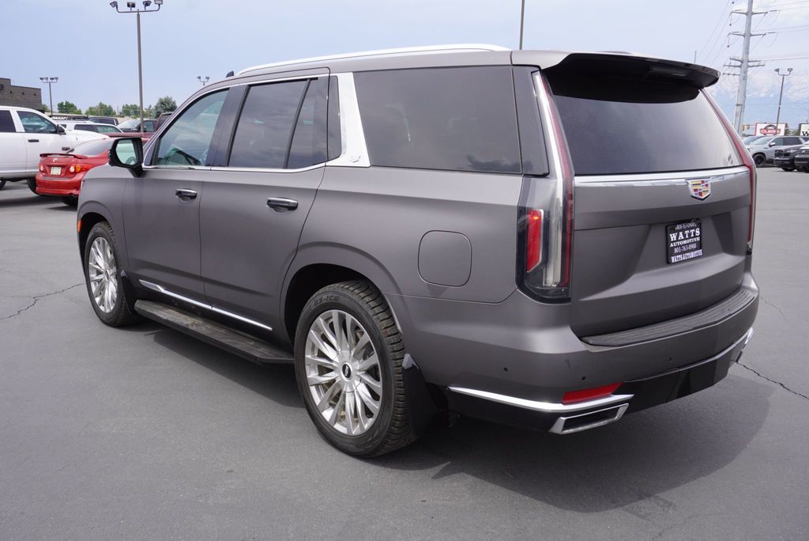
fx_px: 708
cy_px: 270
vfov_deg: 41.8
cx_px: 404
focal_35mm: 32
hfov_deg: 59.5
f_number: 9
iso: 100
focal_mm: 21
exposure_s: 1/125
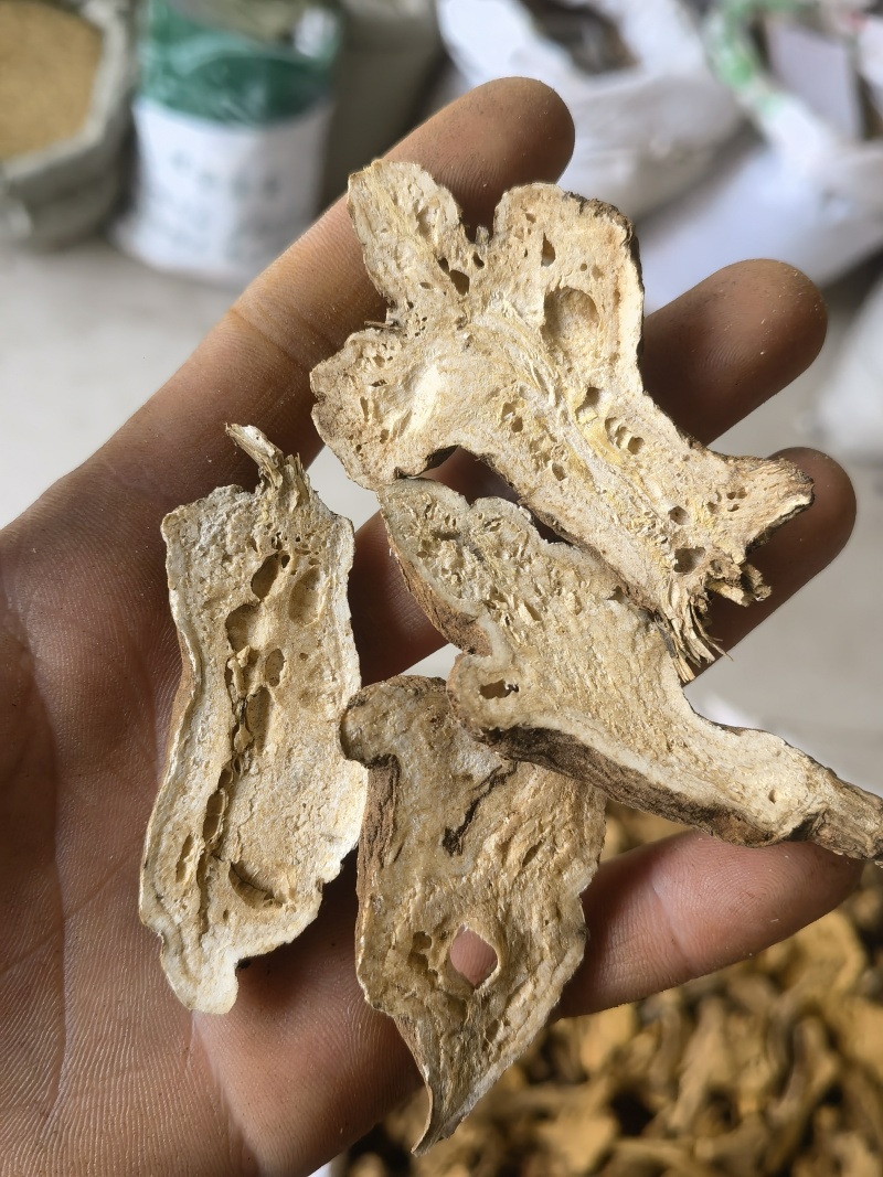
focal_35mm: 27
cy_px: 588
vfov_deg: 65.3
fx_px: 918
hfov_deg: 51.3
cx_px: 442
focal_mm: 5.54
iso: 400
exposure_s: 1/166
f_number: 1.8
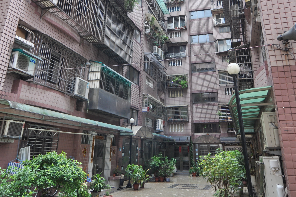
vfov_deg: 41.9
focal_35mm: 30
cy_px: 44
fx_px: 246
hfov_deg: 61.9
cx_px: 161
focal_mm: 12
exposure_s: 1/80
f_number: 4.5
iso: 200
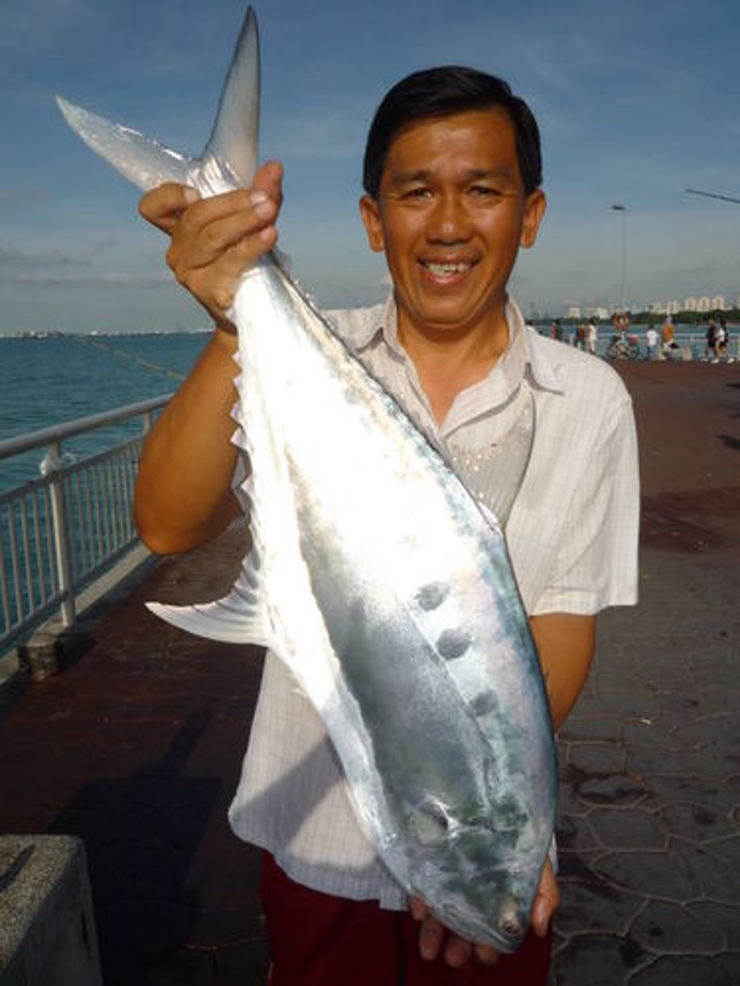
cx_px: 370
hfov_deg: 46.8
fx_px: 855
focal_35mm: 30
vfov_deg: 60.0
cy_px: 493
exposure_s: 1/800
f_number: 5.6
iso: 100
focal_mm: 5.2
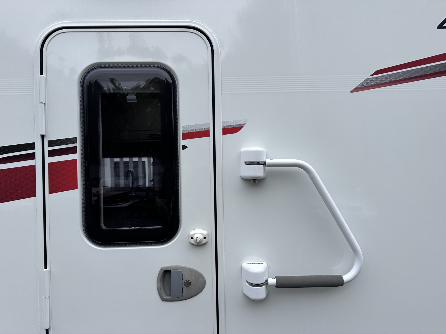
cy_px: 167
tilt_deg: -0.1
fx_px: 309
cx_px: 223
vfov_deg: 56.8
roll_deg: +0.9
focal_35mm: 24
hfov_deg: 71.6
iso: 80
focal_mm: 6.86
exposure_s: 1/1339
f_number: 1.78
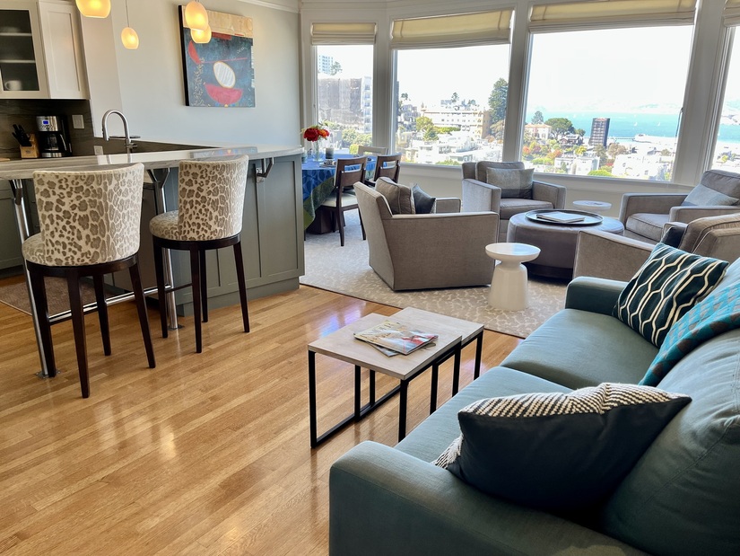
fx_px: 556
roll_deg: -0.6
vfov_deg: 53.1
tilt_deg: -18.6
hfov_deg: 67.3
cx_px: 370
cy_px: 278
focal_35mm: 26
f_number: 1.6
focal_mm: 5.1
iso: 40
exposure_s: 1/120
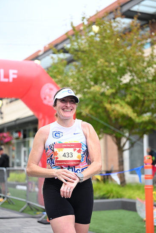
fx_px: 455
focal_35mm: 70
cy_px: 116
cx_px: 78
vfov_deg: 28.8
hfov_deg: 19.5
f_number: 2.8
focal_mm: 70
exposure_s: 1/1600
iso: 1000
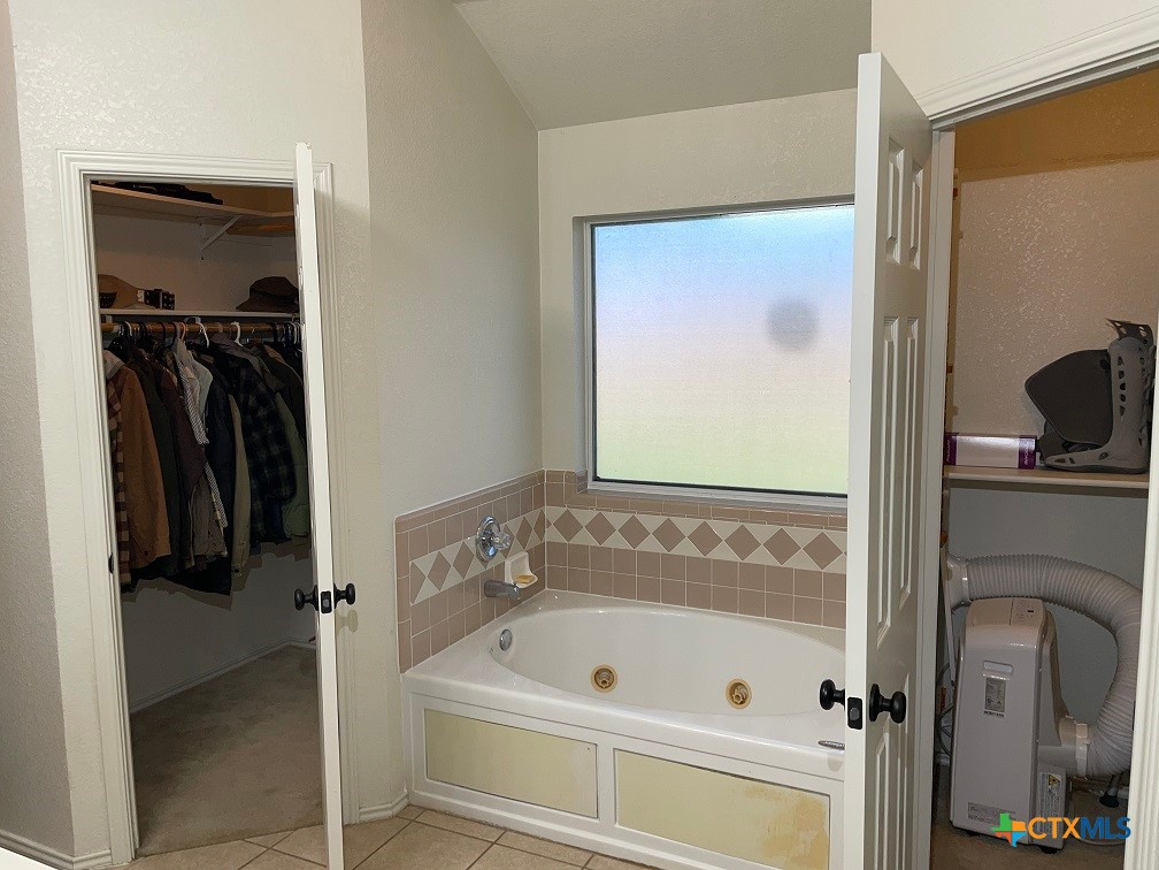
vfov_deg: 53.1
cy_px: 435
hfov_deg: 67.3
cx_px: 580
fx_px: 871
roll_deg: +1.5
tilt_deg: -6.3
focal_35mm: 26
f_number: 1.6
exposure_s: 1/120
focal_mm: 4.2
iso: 40
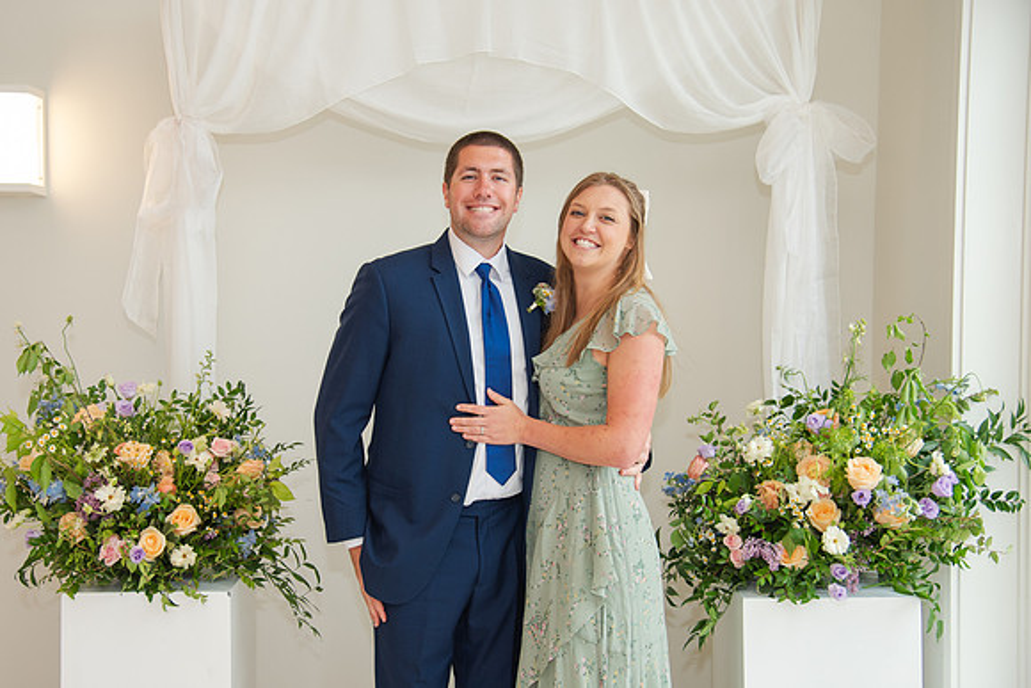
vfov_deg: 30.5
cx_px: 437
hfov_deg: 44.3
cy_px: 338
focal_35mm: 44
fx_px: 1262
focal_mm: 38
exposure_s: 1/200
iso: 400
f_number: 4
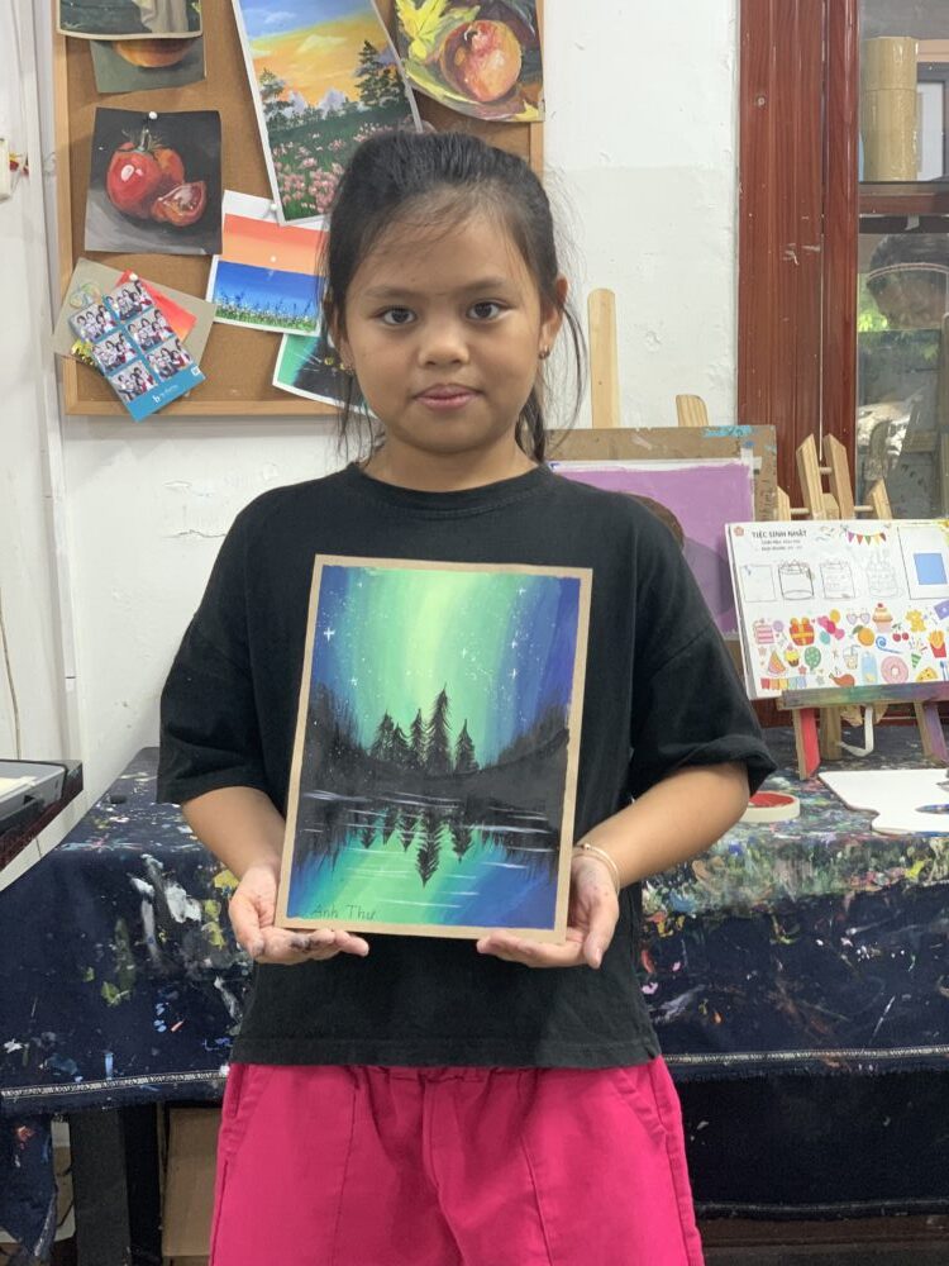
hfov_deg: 28.0
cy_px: 633
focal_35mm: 52
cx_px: 474
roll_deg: +0.1
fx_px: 1901
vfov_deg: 36.8
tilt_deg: -6.9
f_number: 2.4
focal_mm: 6
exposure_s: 1/60
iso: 160
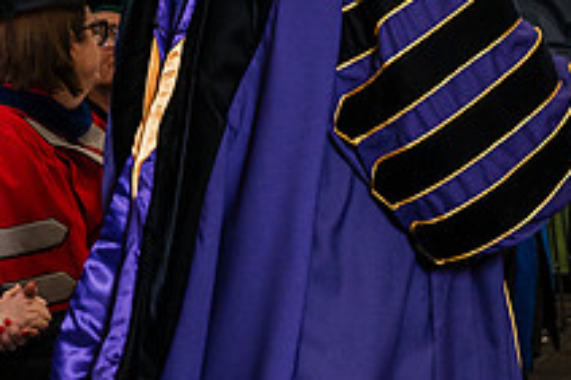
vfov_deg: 8.0
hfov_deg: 12.0
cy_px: -42
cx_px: 525
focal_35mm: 170
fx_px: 2694
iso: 1250
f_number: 5
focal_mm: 62
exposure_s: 1/200
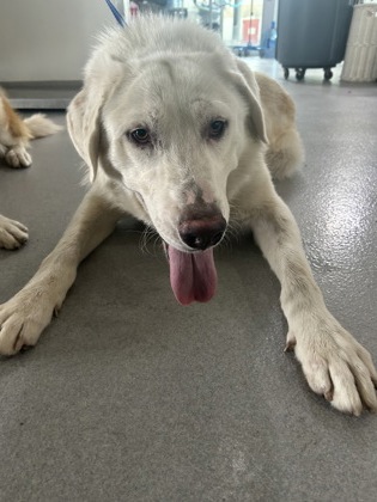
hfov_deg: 53.1
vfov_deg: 67.3
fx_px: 378
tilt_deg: -31.7
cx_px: 188
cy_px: 251
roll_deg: -0.6
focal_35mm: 26
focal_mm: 5.7
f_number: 1.5
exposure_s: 1/60
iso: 160
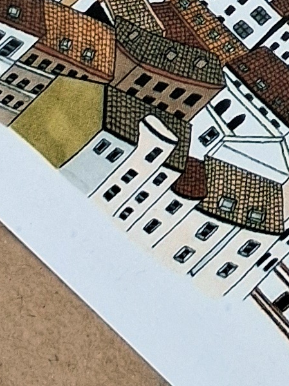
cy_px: -145
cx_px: 266
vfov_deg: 10.9
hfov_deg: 8.4
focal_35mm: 177
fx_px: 1971
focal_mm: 3.98
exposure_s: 1/100
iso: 32
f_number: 1.8
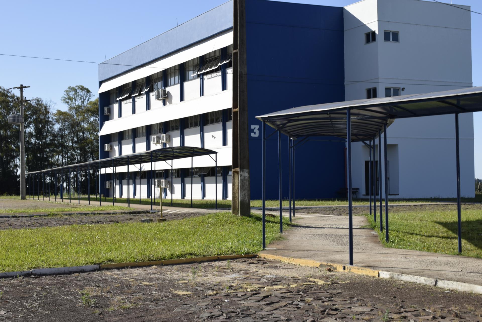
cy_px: 161
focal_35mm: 57
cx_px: 241
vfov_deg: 23.8
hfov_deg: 35.1
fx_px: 763
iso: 100
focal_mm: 38
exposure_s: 1/200
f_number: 10
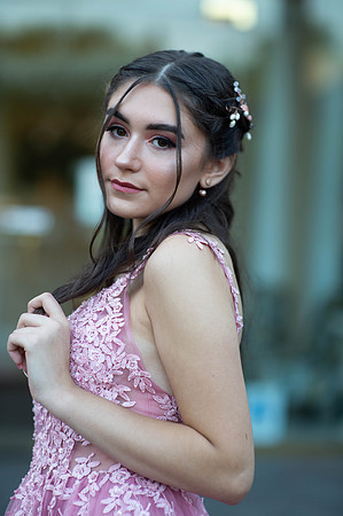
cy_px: 258
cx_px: 172
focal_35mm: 85
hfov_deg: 16.0
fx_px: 1218
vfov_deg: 23.9
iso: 250
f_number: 2
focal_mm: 85
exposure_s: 1/640
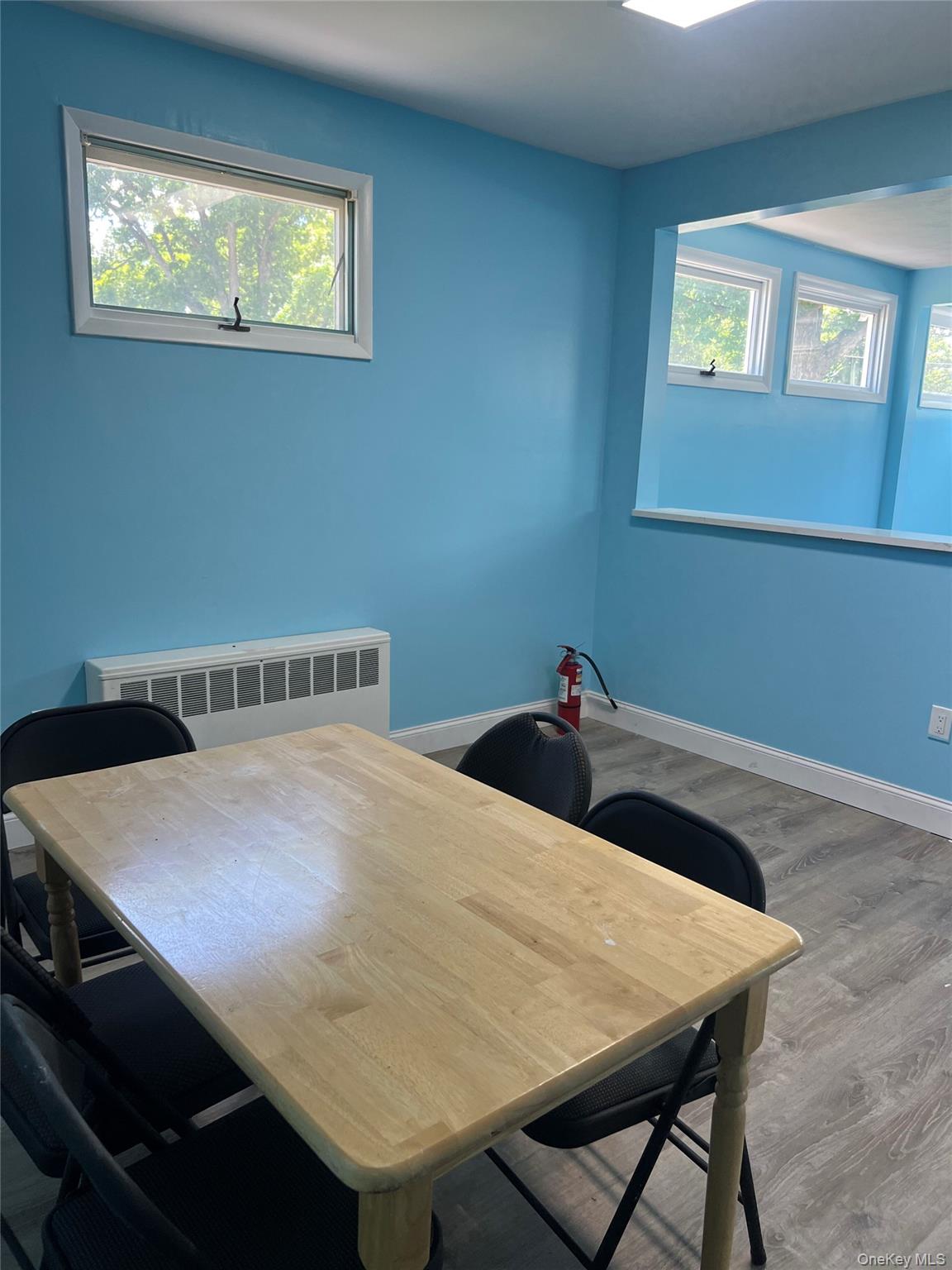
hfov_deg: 53.1
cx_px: 476
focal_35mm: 26
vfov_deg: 67.3
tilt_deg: -9.2
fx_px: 953
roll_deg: -0.9
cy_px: 635
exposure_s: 1/120
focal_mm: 5.7
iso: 80
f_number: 1.5
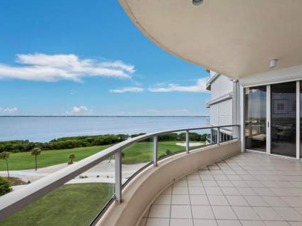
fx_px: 140
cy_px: 115
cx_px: 170
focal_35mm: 16
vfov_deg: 78.1
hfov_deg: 94.0
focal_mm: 7
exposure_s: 1/160
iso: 400
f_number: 11
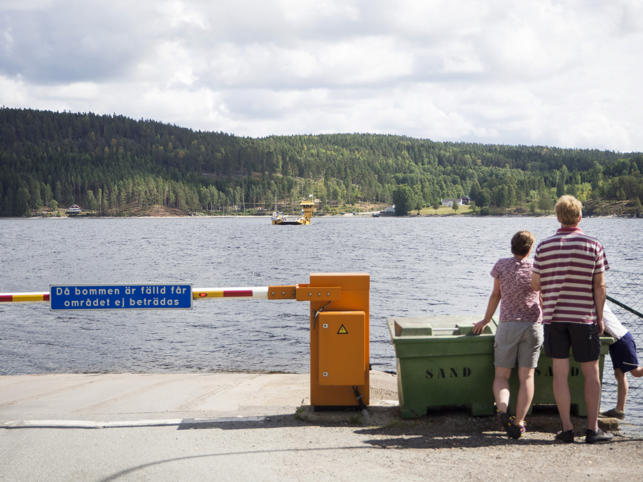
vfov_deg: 26.1
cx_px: 322
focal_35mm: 56
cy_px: 241
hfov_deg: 34.4
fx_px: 1040
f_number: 5
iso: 200
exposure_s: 1/1250
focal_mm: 28
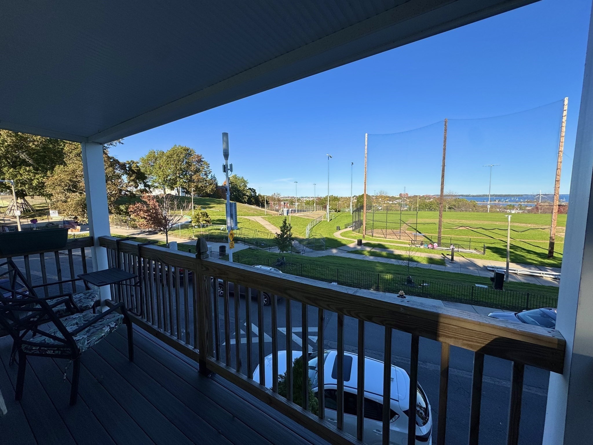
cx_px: 296
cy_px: 222
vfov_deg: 85.7
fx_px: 240
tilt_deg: -5.9
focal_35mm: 14
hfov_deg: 102.1
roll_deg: +0.7
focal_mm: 2.22
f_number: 2.2
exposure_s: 1/1748
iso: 50
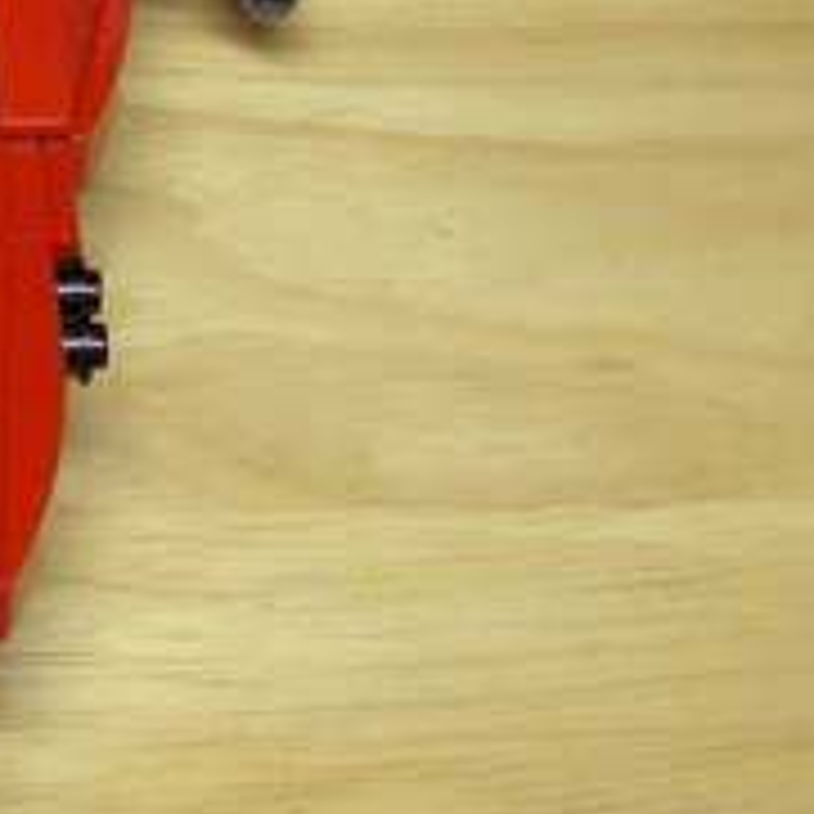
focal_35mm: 119
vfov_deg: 14.4
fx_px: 3166
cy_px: -9
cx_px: -193
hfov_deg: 14.2
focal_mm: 6.3
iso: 400
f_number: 3.5
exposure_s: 1/40.2
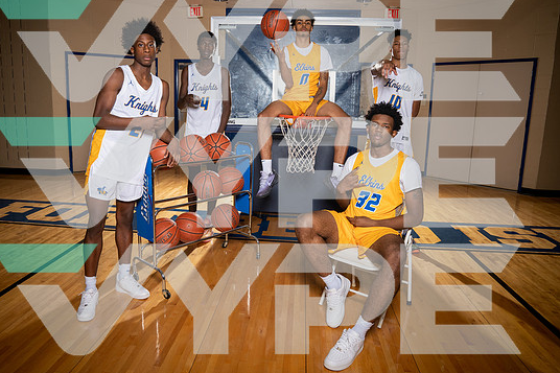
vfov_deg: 49.5
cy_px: 173
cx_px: 258
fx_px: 404
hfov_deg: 69.3
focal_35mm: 26
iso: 640
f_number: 8
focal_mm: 24
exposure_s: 1/250
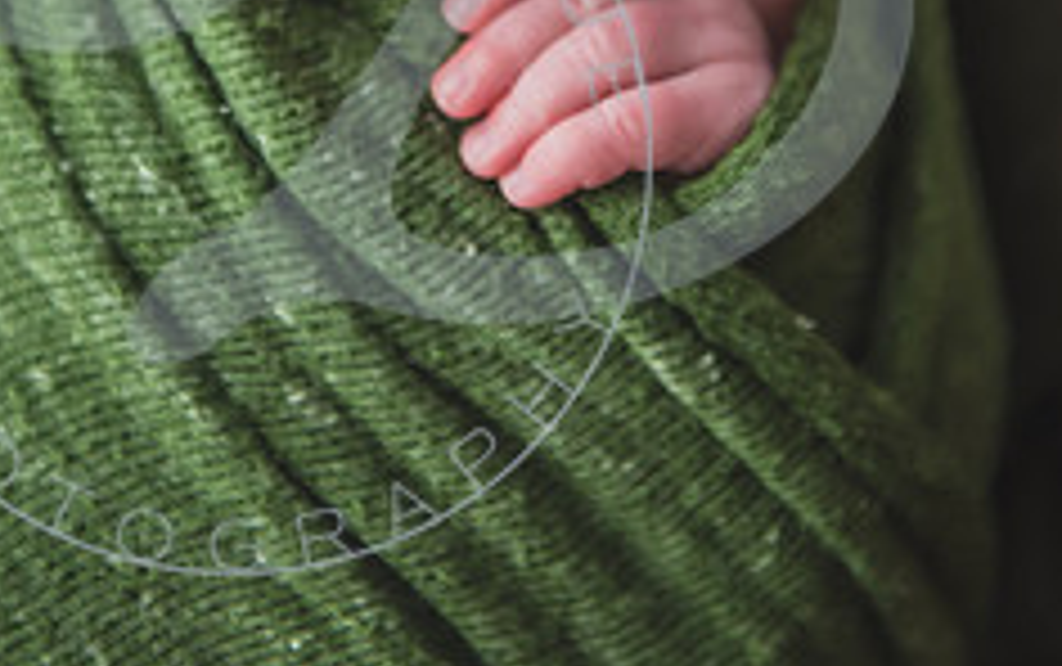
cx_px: 436
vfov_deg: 9.5
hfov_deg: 15.3
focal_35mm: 136
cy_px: -184
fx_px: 3940
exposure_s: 1/125
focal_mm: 70
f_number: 2.8
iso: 200
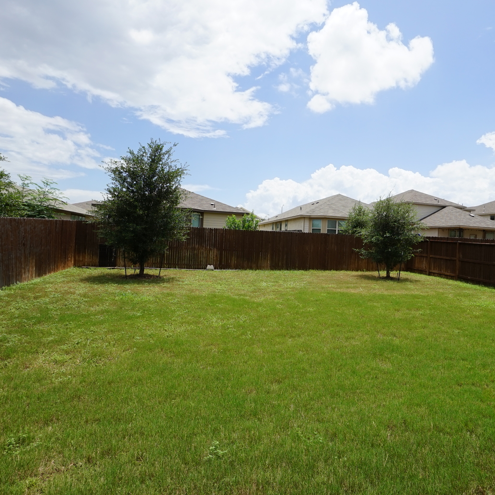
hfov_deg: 74.0
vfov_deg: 74.8
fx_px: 324
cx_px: 298
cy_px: 249
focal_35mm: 20
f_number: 11
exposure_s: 1/160
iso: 100
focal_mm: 10
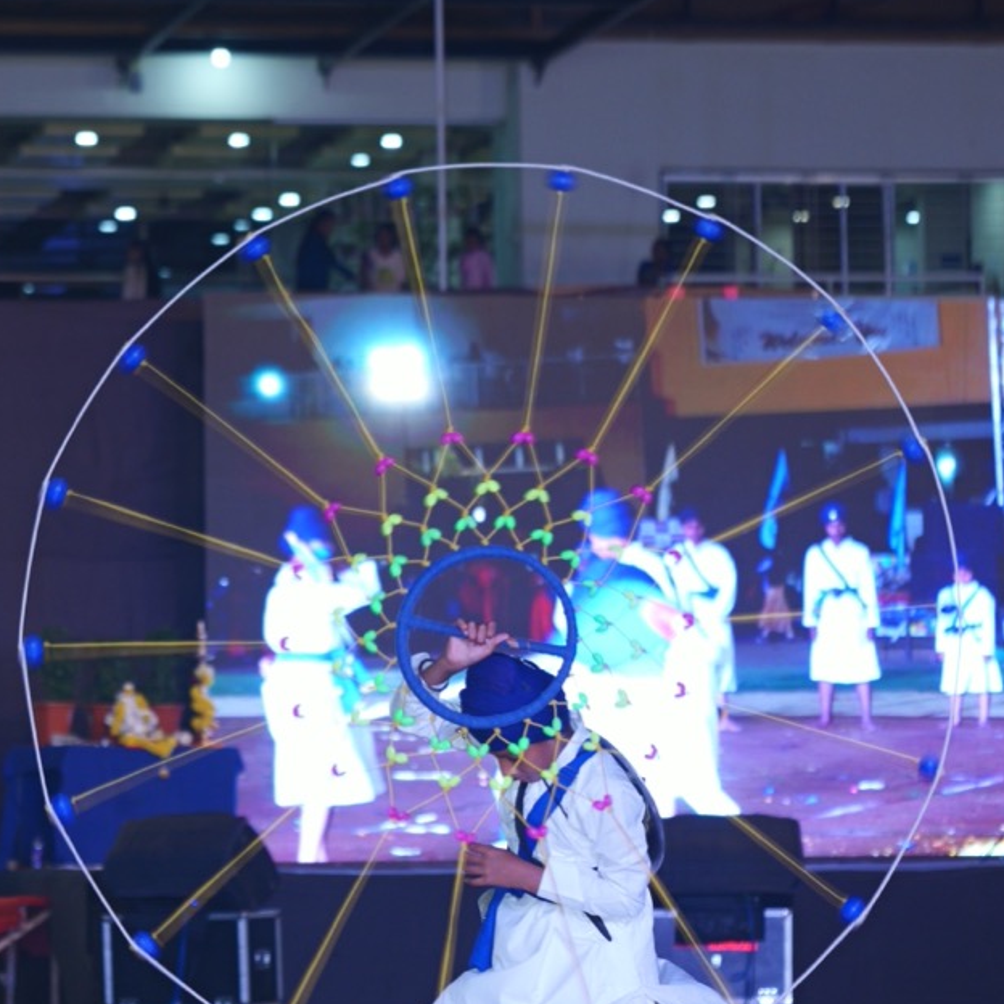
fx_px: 6005
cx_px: 548
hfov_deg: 9.6
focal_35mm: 183
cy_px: 613
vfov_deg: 9.6
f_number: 4
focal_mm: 105
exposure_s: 1/250
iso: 1000
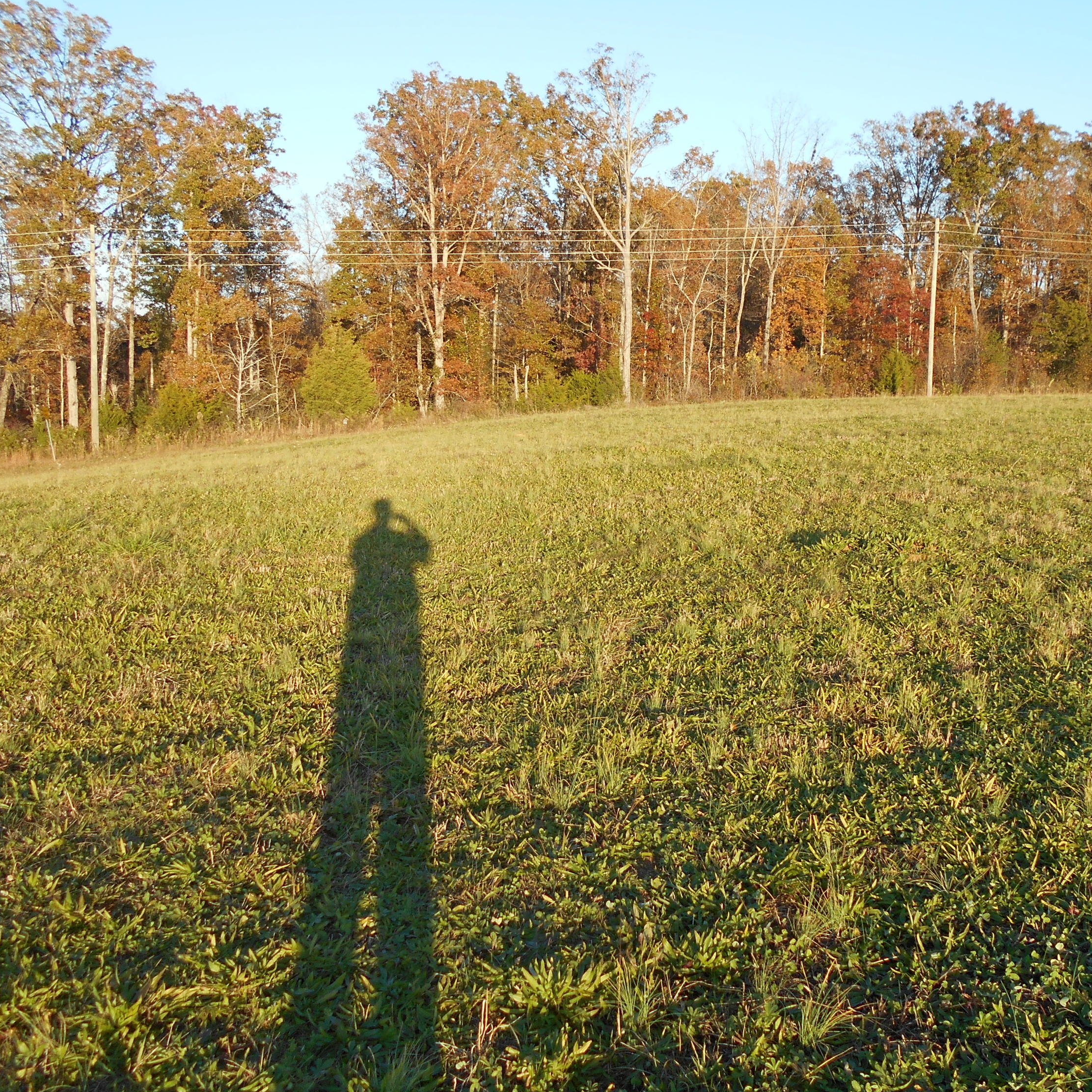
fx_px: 1106
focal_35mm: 31
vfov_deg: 52.5
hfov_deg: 52.1
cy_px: 542
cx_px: 662
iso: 80
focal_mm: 4.6
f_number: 3.2
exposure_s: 1/250
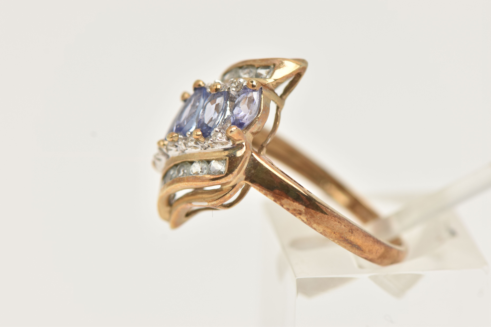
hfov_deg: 13.0
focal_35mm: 158
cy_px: 164
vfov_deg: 8.7
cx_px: 246
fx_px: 2148
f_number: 9
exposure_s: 1/100
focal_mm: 105
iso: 400
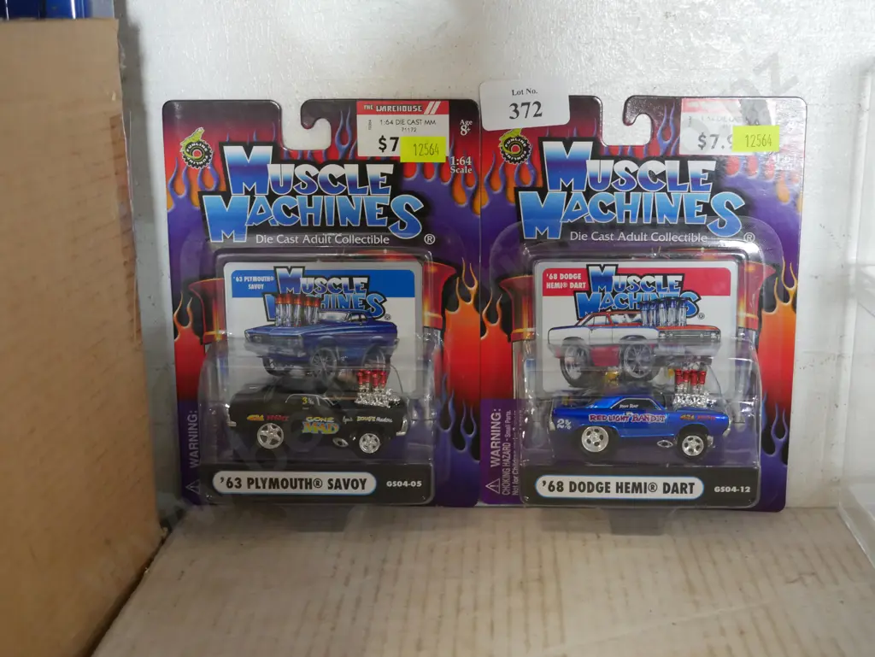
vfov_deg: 28.1
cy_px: 328
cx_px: 438
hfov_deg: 36.8
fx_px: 1315
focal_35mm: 52
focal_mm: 26
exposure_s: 1/50
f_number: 5.3
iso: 3200
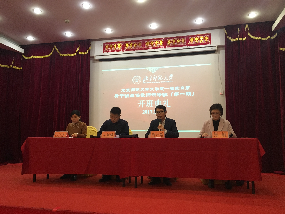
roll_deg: +0.3
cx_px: 142
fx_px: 239
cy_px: 107
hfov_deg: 61.7
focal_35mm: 29
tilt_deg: +7.0
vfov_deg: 48.2
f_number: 2.2
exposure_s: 1/33
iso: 200
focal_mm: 4.15
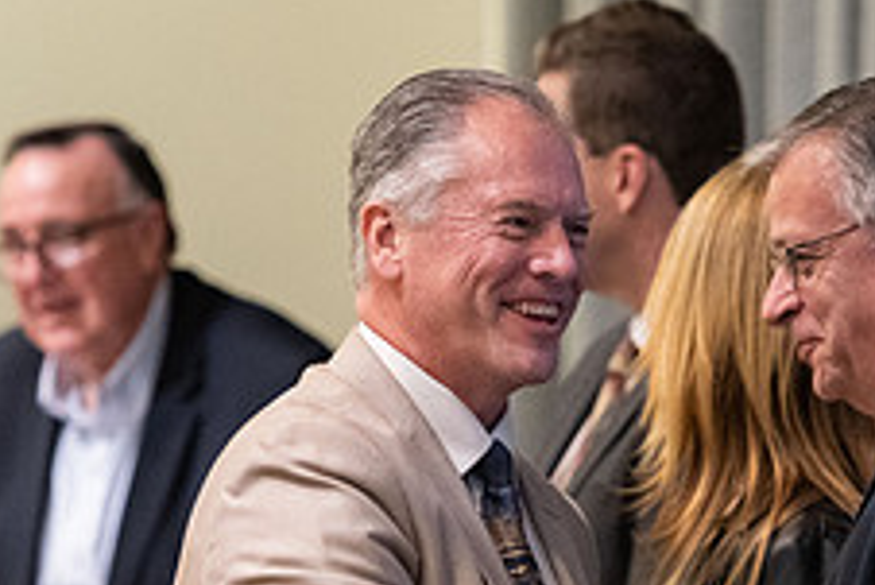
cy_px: 558
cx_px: 701
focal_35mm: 385
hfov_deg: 5.3
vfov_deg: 3.6
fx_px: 9363
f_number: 2.8
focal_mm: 140
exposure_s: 1/160
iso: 4000
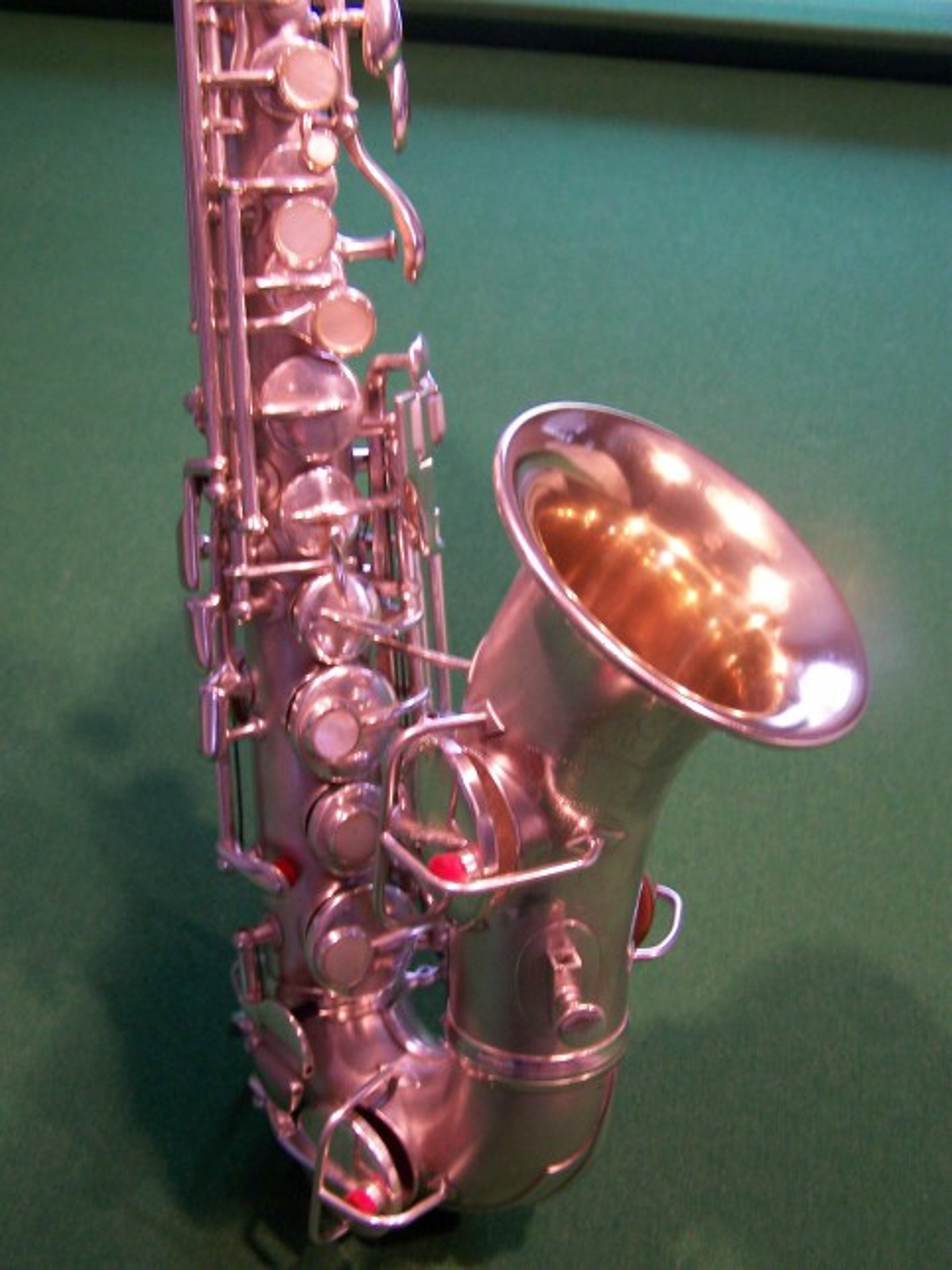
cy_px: 635
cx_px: 476
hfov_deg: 37.7
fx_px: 1393
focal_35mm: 38
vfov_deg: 49.0
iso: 140
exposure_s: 1/8
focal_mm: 6.3
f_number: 2.8
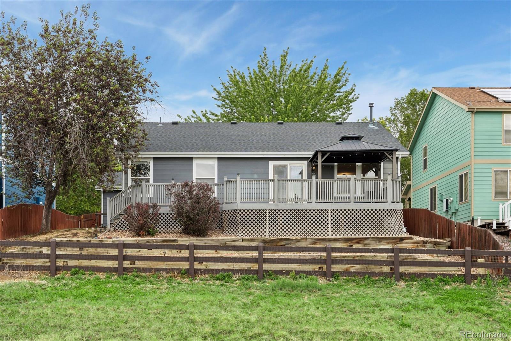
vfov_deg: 27.0
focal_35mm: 50
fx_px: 710
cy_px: 170
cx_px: 256
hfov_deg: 39.6
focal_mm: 50
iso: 400
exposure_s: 1/500
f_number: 9
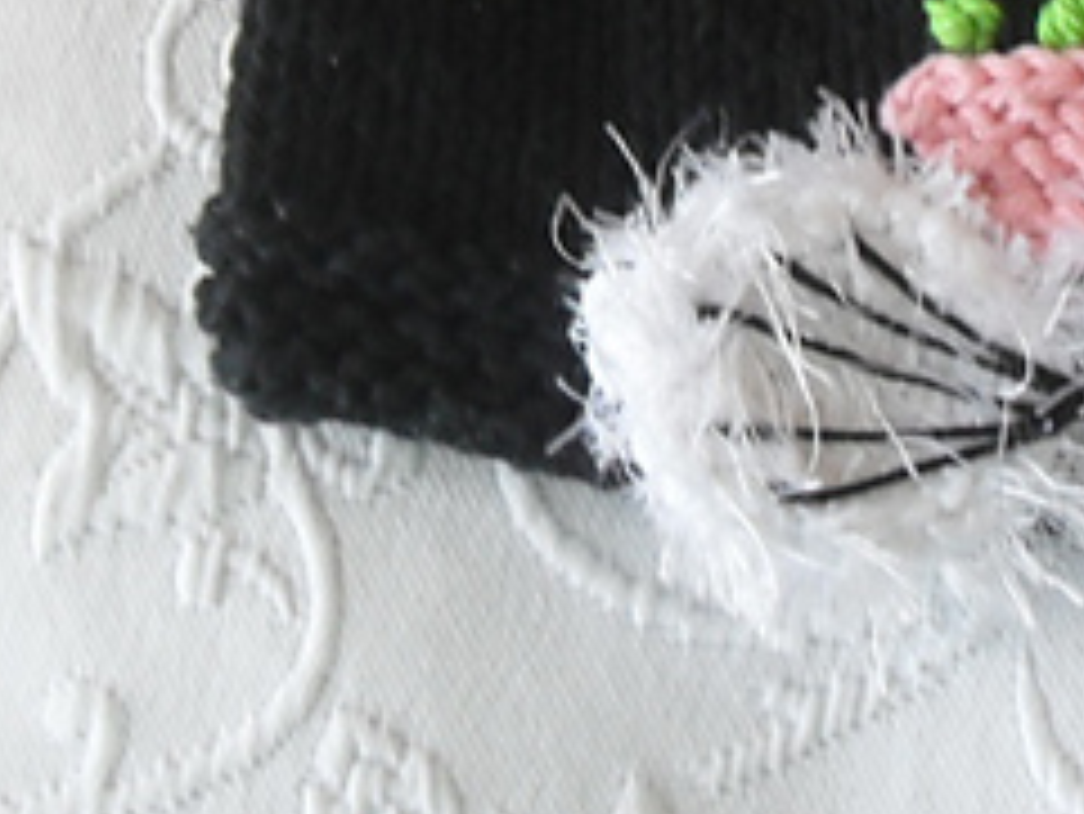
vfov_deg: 15.3
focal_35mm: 93
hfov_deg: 20.5
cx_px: 1021
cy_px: -162
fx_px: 2914
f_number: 2.8
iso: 160
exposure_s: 1/30
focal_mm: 6.2
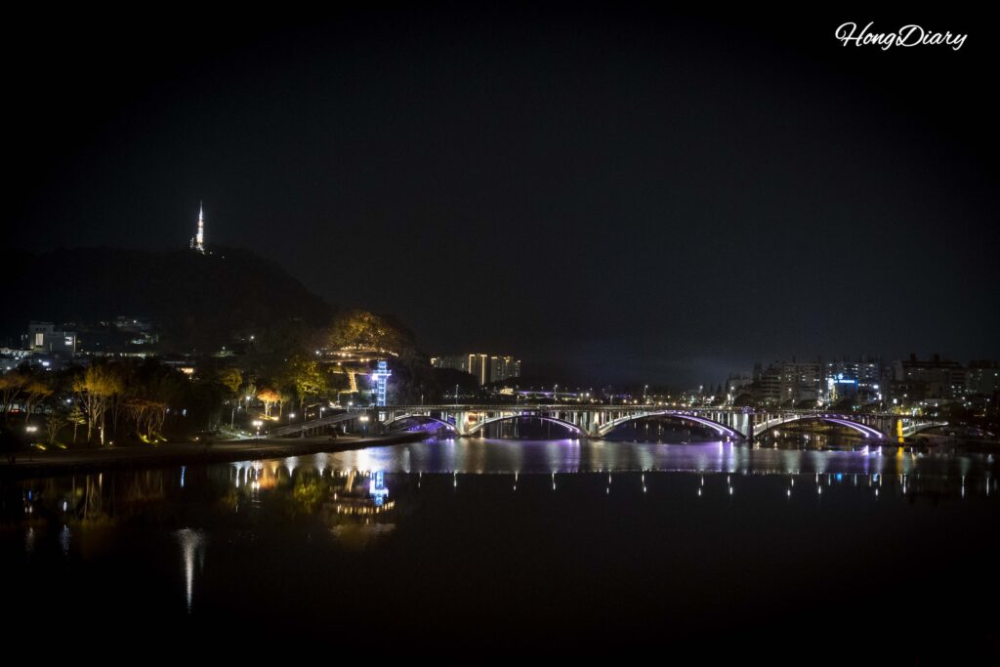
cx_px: 500
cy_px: 334
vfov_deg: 27.0
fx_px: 1389
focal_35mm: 50
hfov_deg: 39.6
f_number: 5.6
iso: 12800
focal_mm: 50
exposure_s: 1/15
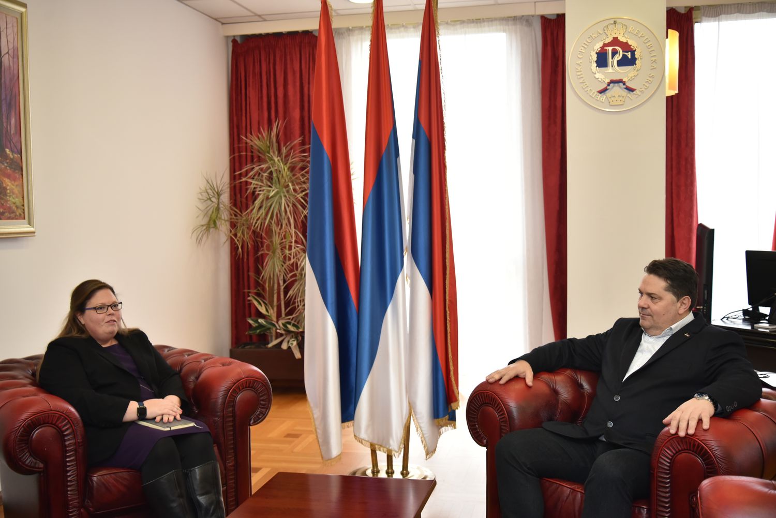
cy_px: 259
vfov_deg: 35.1
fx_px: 819
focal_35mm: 38
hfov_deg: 50.7
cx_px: 388
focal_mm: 38
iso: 1600
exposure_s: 1/80
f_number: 4.5
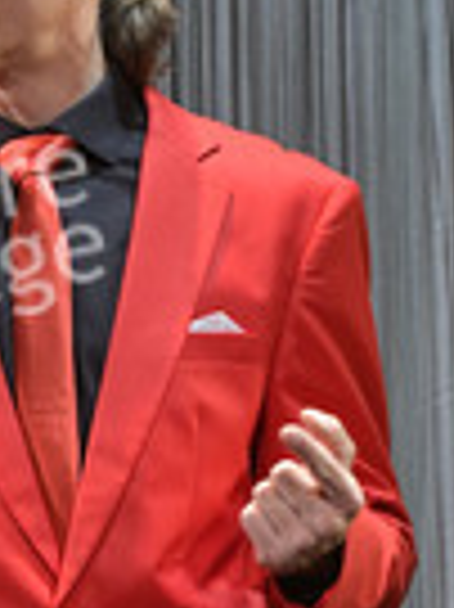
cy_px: 482
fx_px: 9983
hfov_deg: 2.6
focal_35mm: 570
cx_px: 4
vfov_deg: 3.5
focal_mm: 200
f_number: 6.3
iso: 2500
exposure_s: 1/160
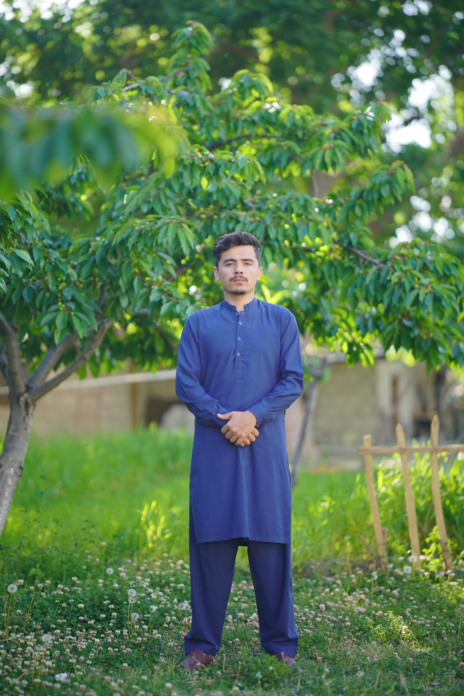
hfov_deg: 37.9
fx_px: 677
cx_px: 232
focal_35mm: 35
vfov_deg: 54.4
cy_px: 348
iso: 100
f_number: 1.4
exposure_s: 1/640
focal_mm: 35
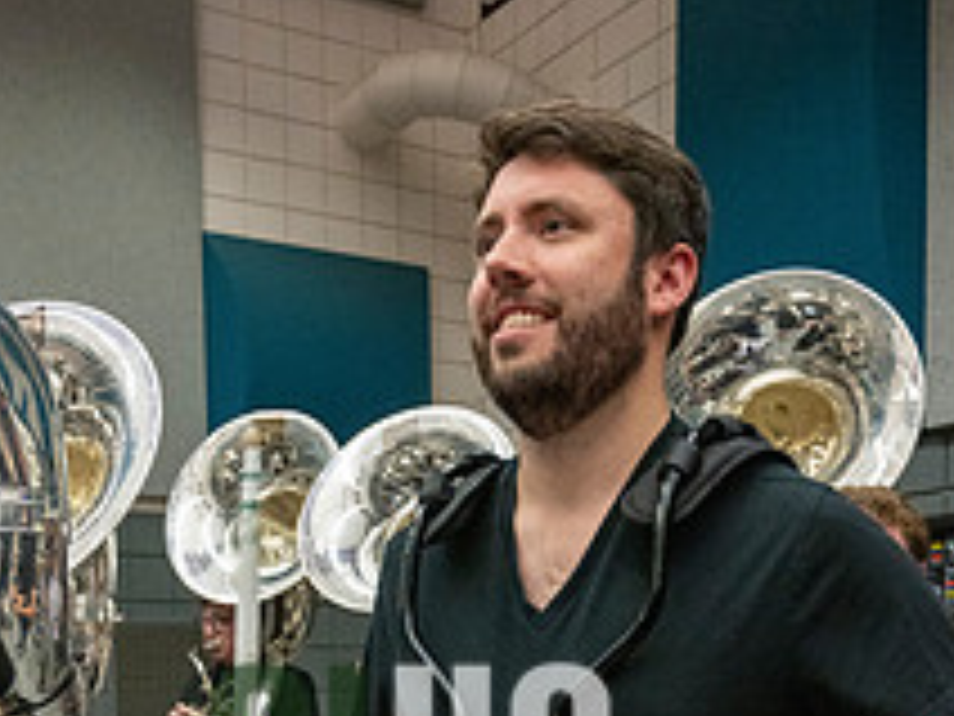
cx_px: 410
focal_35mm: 49
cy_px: 788
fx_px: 1350
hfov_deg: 38.8
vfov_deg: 27.2
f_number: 4
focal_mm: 24
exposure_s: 1/500
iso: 10000
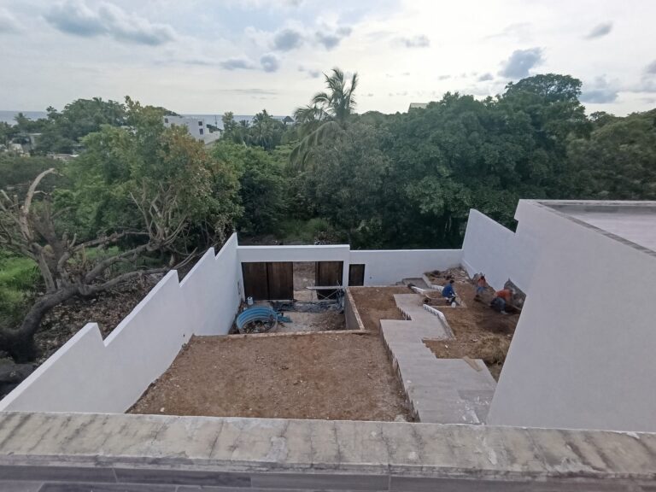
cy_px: 246
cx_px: 328
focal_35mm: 16
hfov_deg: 94.5
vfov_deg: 78.1
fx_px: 303
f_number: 2.2
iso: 50
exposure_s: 1/752
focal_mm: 1.65
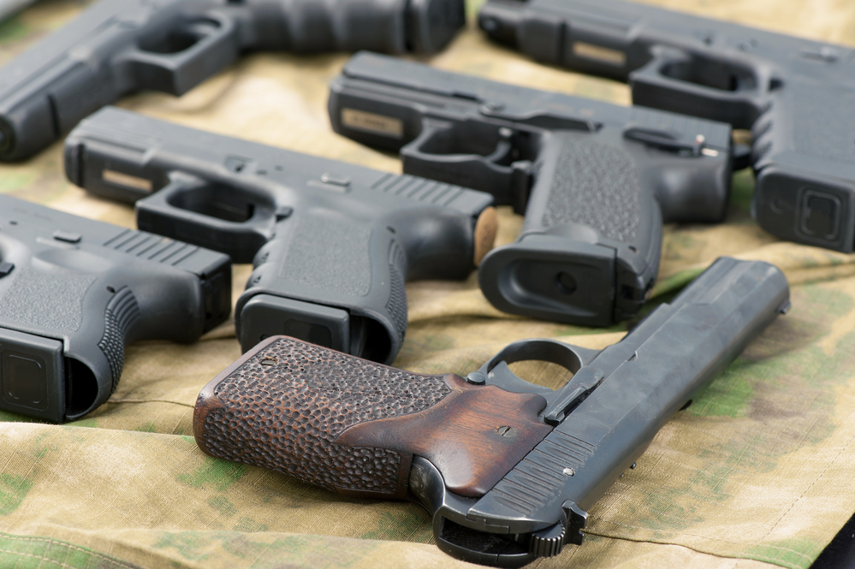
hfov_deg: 19.5
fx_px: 2492
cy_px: 284
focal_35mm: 105
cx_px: 428
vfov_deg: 13.0
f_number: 8
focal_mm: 105
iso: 100
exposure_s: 1/200
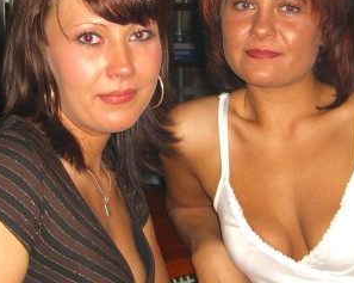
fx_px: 785
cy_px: 103
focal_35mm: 75
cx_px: 173
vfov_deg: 20.4
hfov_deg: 25.4
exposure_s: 1/60
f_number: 2.8
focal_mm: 7.9
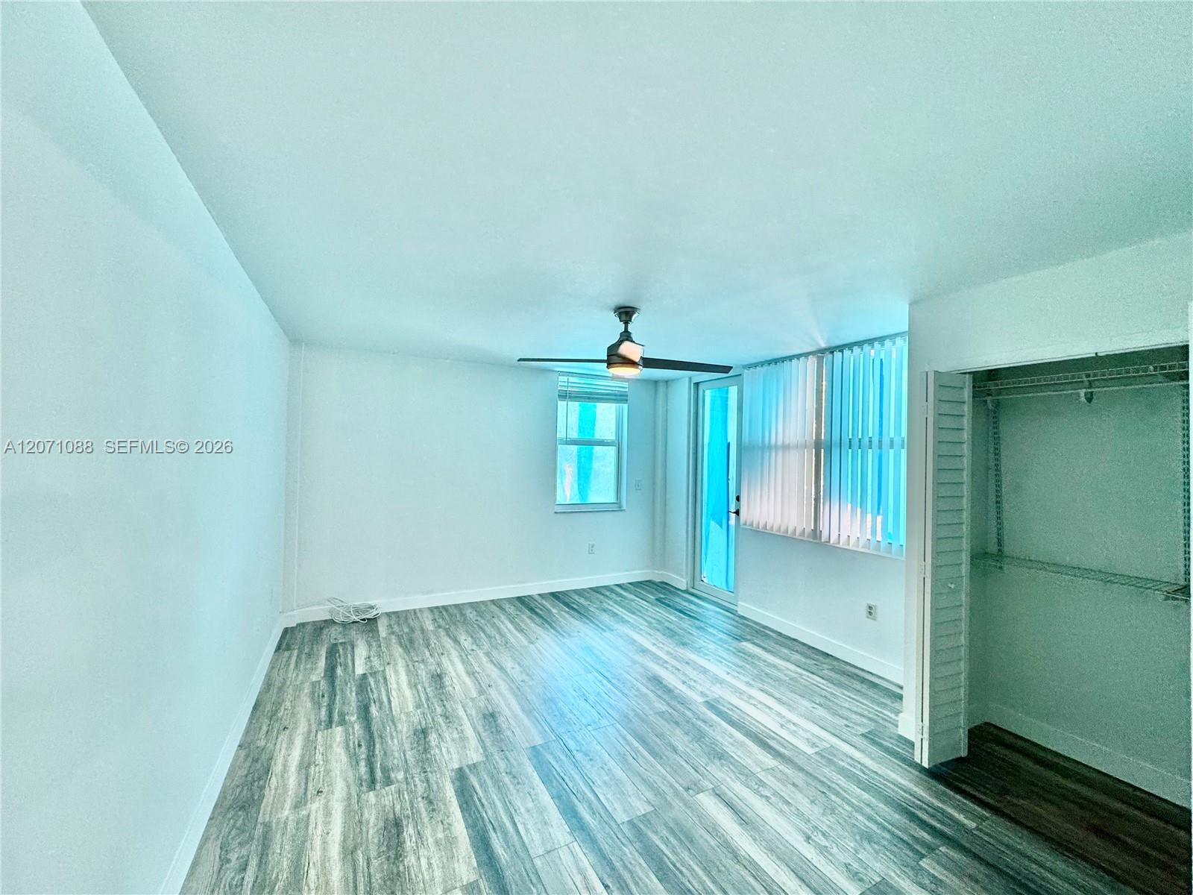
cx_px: 596
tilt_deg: +0.1
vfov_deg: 85.7
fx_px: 482
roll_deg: -1.4
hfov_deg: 102.1
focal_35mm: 14
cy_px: 448
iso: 250
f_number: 2.2
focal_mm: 2.22
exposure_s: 1/120
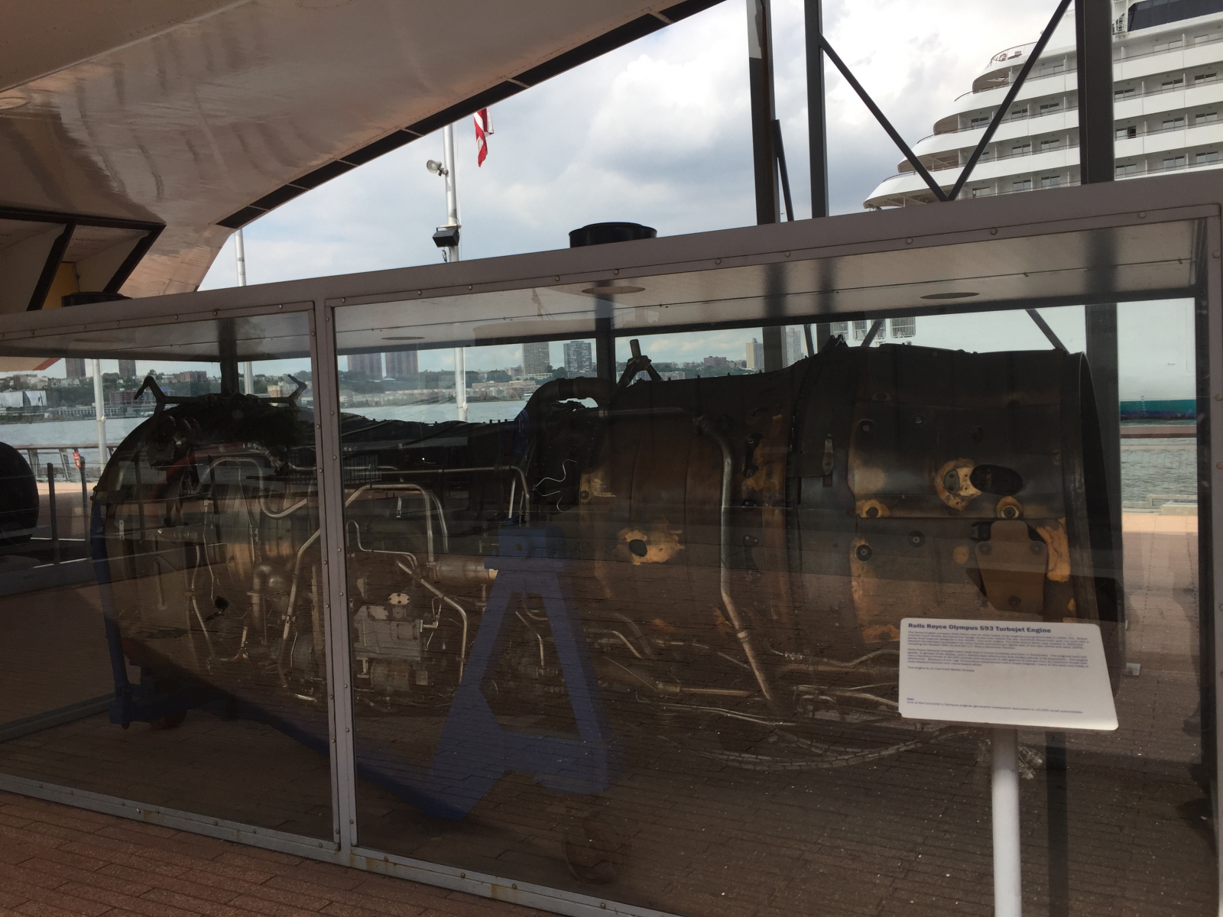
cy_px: 458
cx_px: 612
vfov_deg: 48.2
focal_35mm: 29
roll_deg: +2.9
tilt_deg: -2.5
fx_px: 1025
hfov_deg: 61.7
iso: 32
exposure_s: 1/1163
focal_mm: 4.15
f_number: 2.2
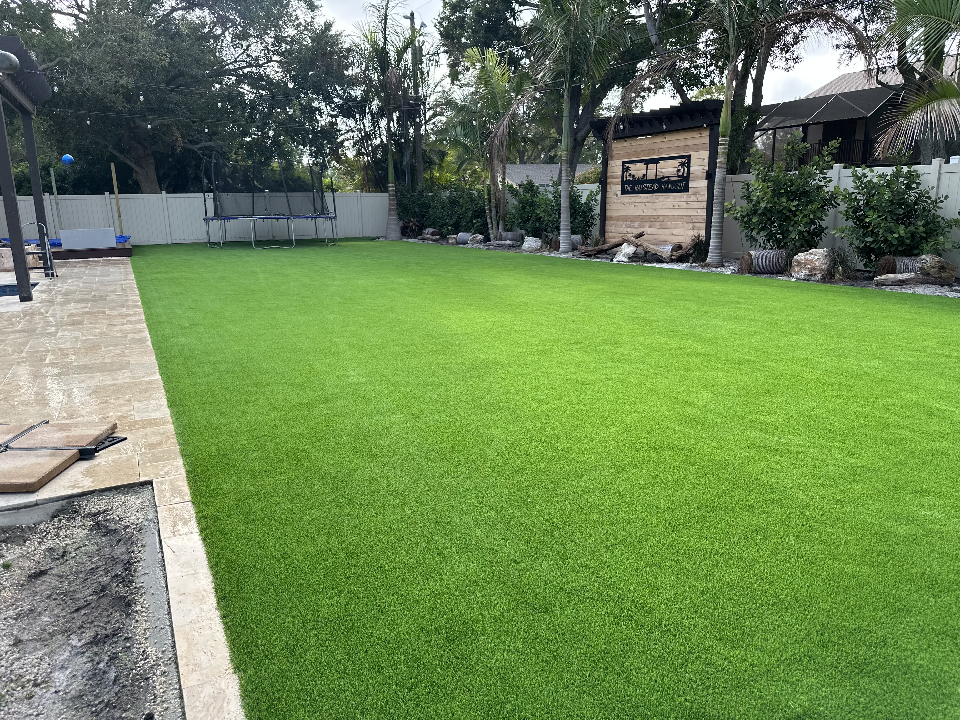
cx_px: 480
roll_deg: +2.2
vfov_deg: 56.8
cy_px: 360
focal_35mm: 24
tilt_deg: -13.3
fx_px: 666
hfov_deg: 71.6
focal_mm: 6.86
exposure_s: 1/791
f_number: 1.78
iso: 80
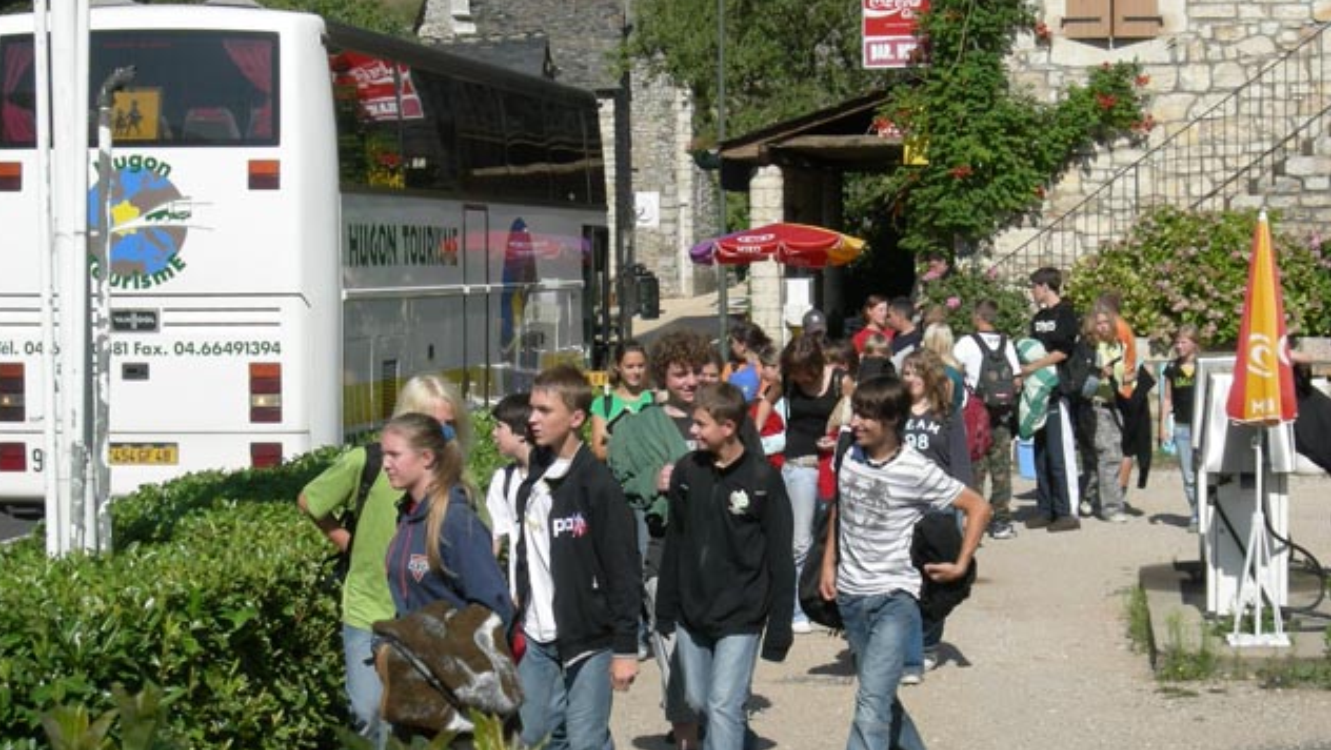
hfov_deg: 20.0
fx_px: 3778
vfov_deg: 11.3
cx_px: 659
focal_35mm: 107
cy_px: 453
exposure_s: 1/314
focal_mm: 20.2
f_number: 7
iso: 64
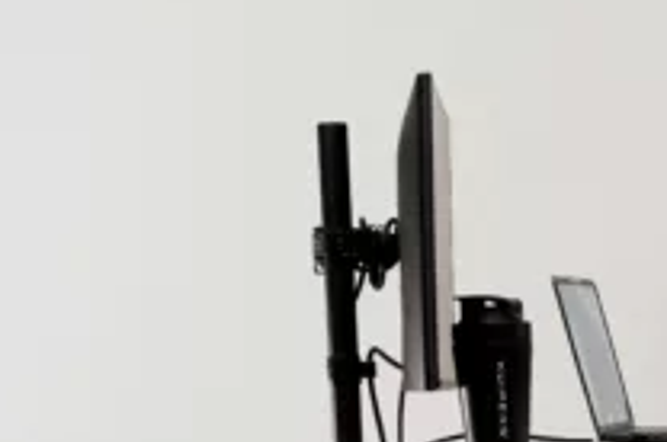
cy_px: 644
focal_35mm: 161
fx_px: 2982
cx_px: 1065
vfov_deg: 8.3
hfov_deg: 12.1
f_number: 5
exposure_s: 1/500
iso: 800
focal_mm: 43.6
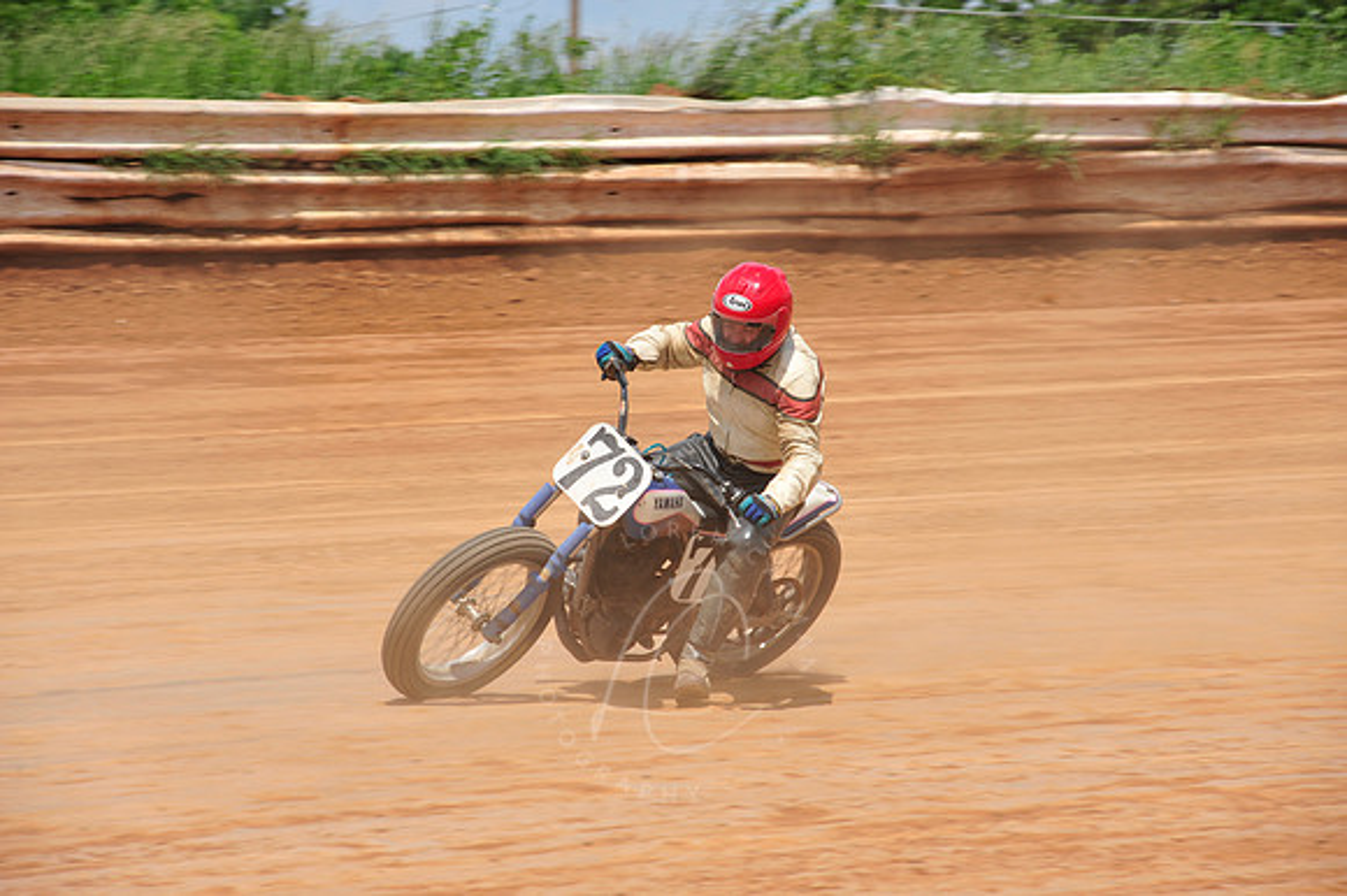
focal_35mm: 200
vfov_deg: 6.9
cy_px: 448
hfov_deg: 10.3
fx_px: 7479
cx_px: 674
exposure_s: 1/400
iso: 200
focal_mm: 200
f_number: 10
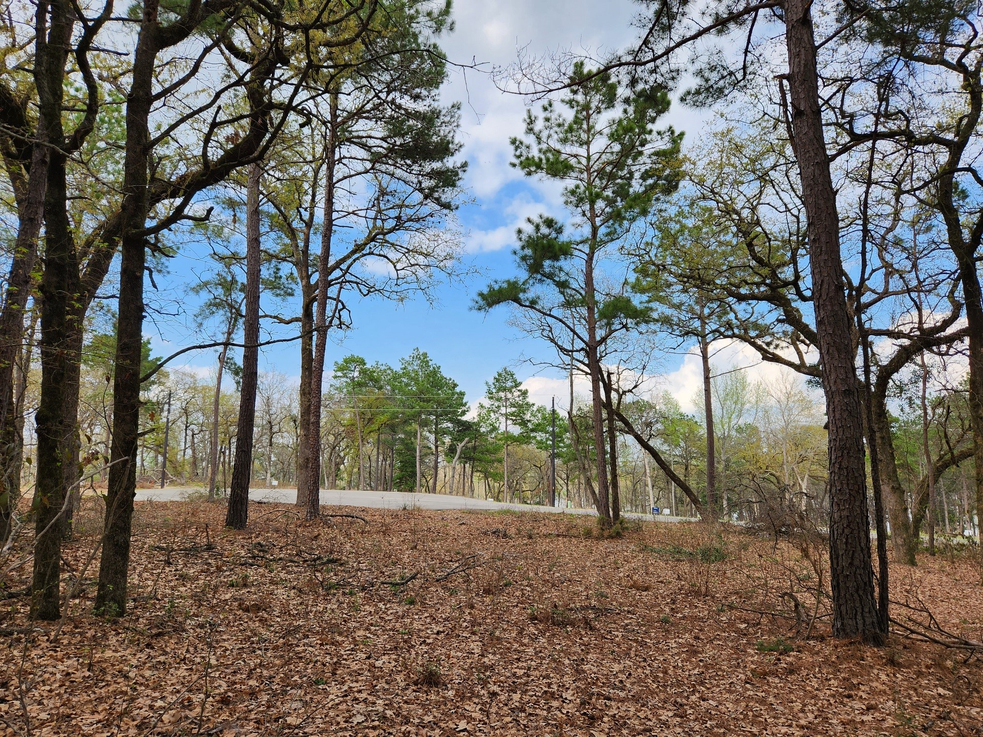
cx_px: 492
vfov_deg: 58.9
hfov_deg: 73.9
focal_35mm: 23
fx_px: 653
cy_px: 368
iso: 20
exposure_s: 1/801
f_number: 1.8
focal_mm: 5.4
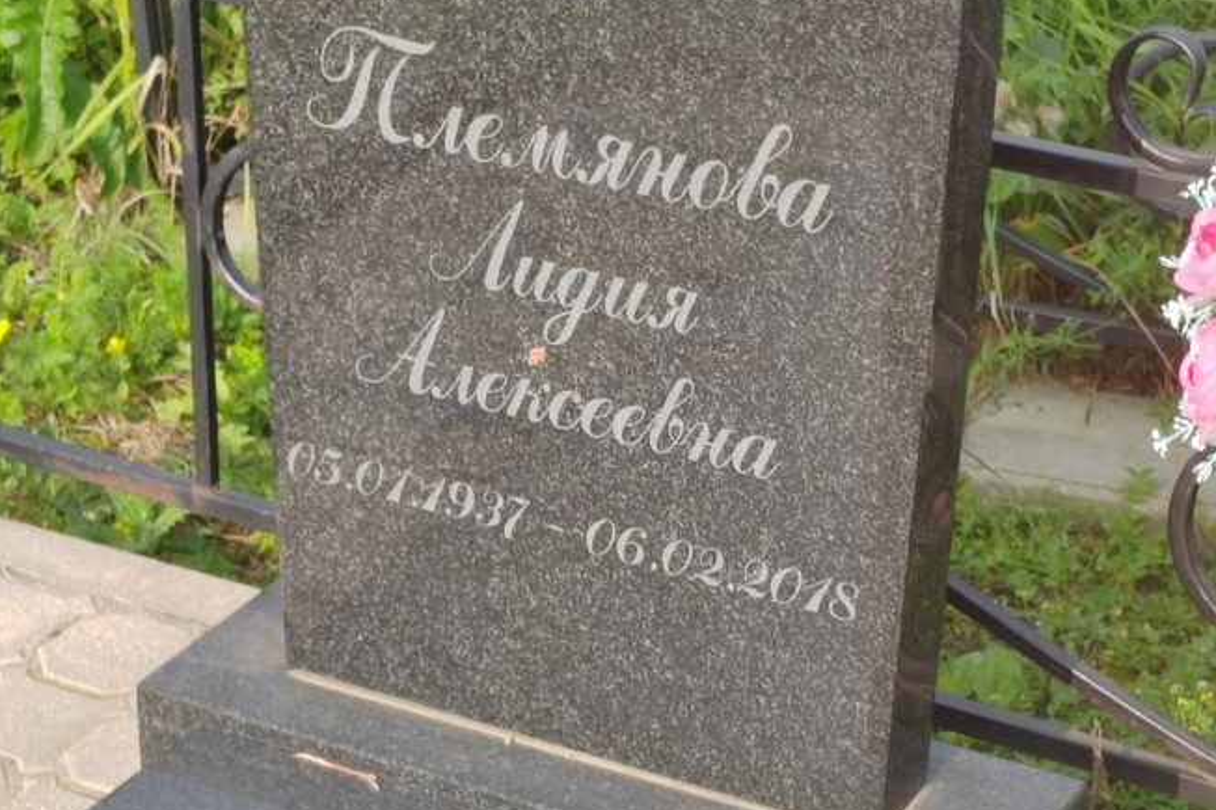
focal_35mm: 107
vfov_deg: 12.8
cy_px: 456
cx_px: 652
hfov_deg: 19.1
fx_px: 3613
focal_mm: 5.52
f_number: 1.9
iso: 100
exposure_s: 1/450
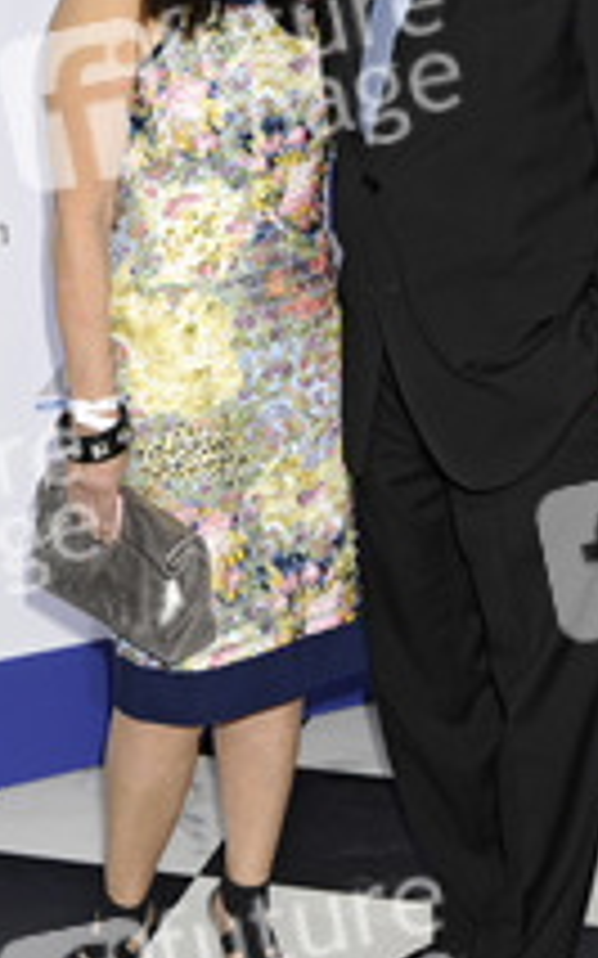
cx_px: 360
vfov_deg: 23.4
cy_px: 310
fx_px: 2296
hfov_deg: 14.8
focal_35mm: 88
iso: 640
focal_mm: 46
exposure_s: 1/160
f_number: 5.6
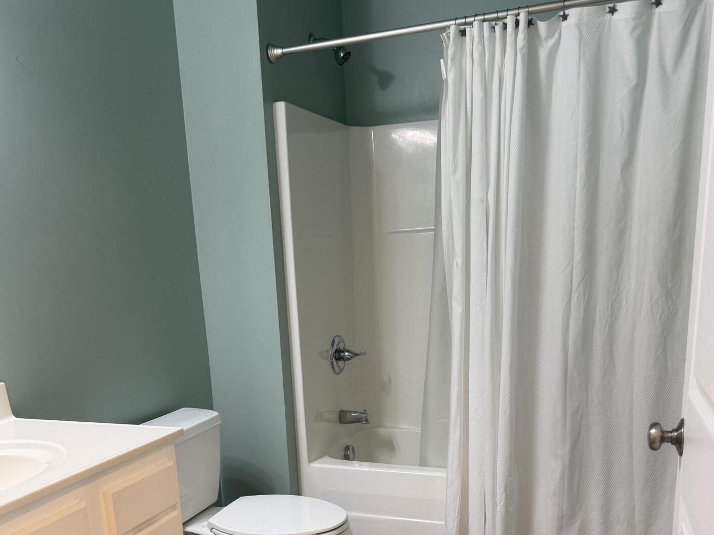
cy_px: 434
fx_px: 701
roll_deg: +3.1
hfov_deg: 53.9
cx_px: 339
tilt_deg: -15.6
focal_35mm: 34
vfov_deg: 40.0
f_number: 1.78
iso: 160
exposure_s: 1/60
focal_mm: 6.76
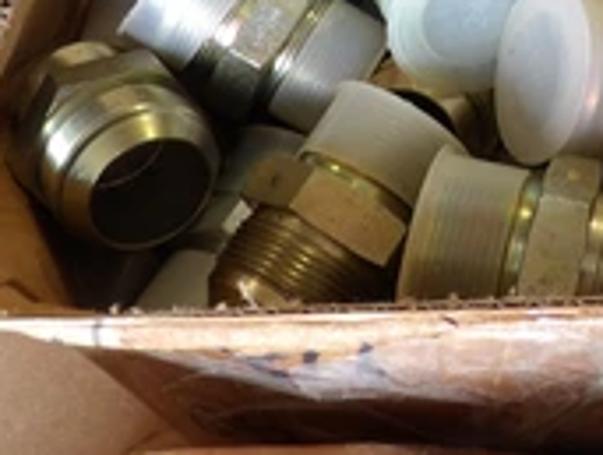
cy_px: -71
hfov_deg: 31.9
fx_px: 978
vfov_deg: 24.1
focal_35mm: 56
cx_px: 585
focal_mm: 4.3
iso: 132
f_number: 3.2
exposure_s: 1/33
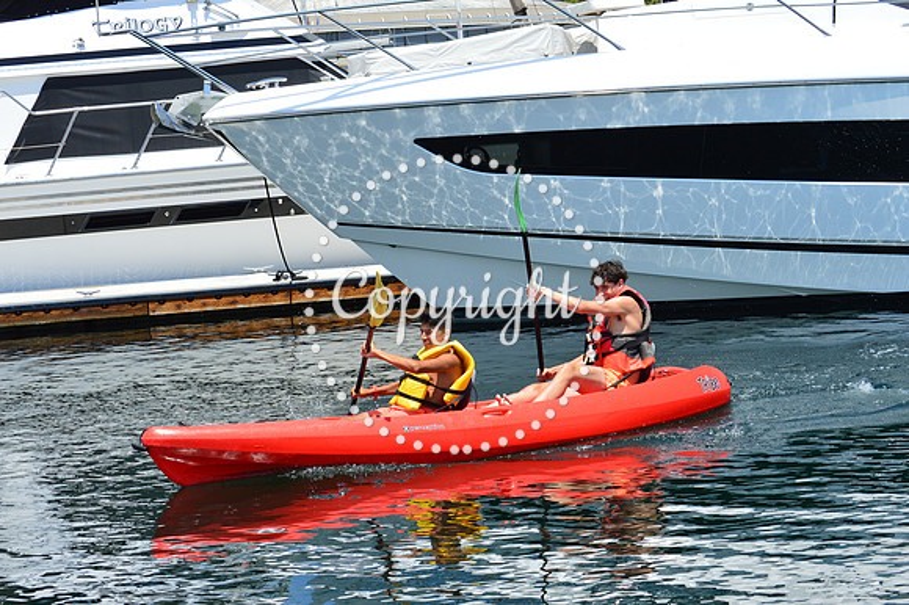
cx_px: 454
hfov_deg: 24.6
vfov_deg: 16.5
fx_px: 2082
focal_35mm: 82
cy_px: 302
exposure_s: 1/500
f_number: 11
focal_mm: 55
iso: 400
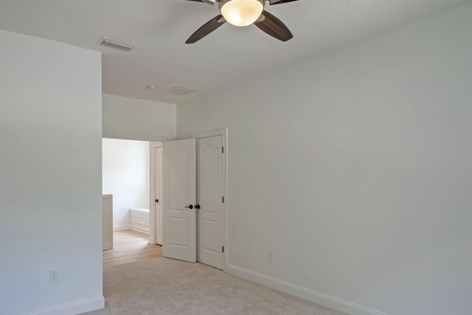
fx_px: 328
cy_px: 182
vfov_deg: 51.1
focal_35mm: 25
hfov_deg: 71.4
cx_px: 217
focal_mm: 17
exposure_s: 1/2000
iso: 800
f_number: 8
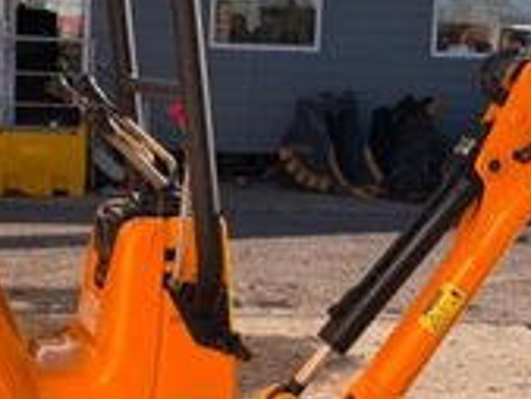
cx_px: 229
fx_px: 1305
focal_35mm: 85
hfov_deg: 23.0
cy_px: 189
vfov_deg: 17.4
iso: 100
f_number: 1.78
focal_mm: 6.76
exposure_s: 1/6173
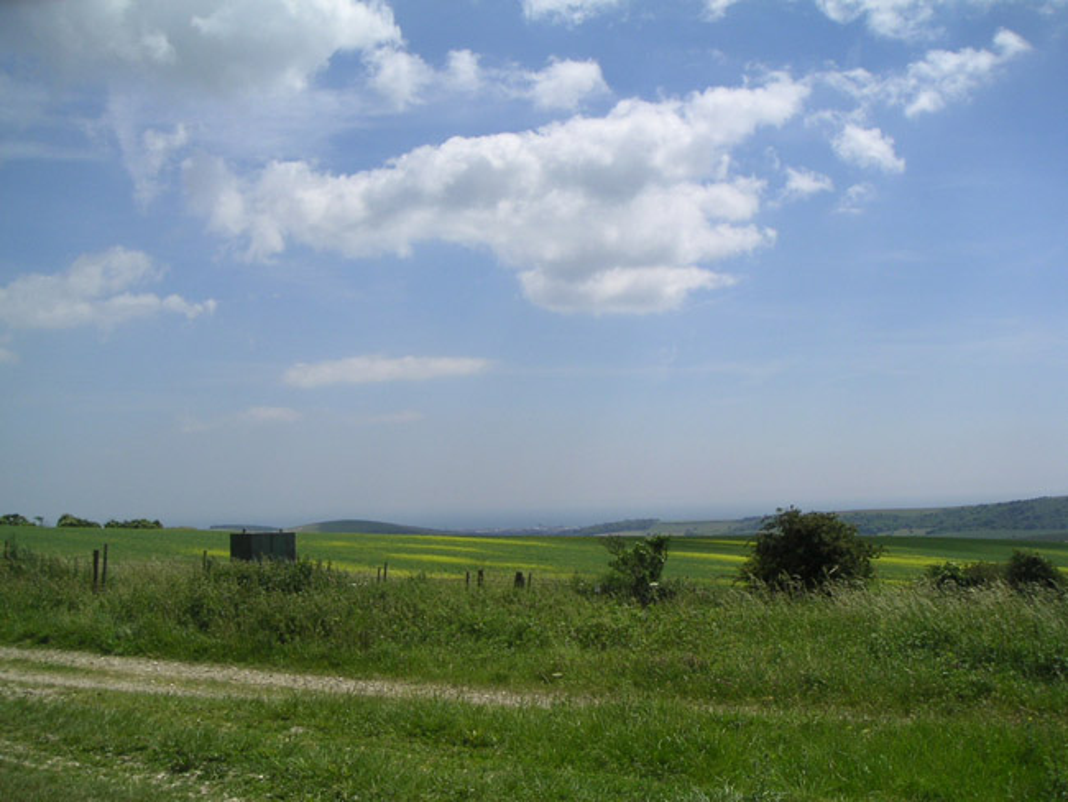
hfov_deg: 49.0
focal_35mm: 38
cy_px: 401
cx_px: 534
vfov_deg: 37.7
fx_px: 1173
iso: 50
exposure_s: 1/350
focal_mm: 6
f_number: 6.7
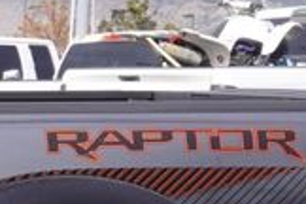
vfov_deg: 8.8
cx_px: -453
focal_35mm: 152
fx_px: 1292
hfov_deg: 11.1
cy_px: 306
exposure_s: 1/125
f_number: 8
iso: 100
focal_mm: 16
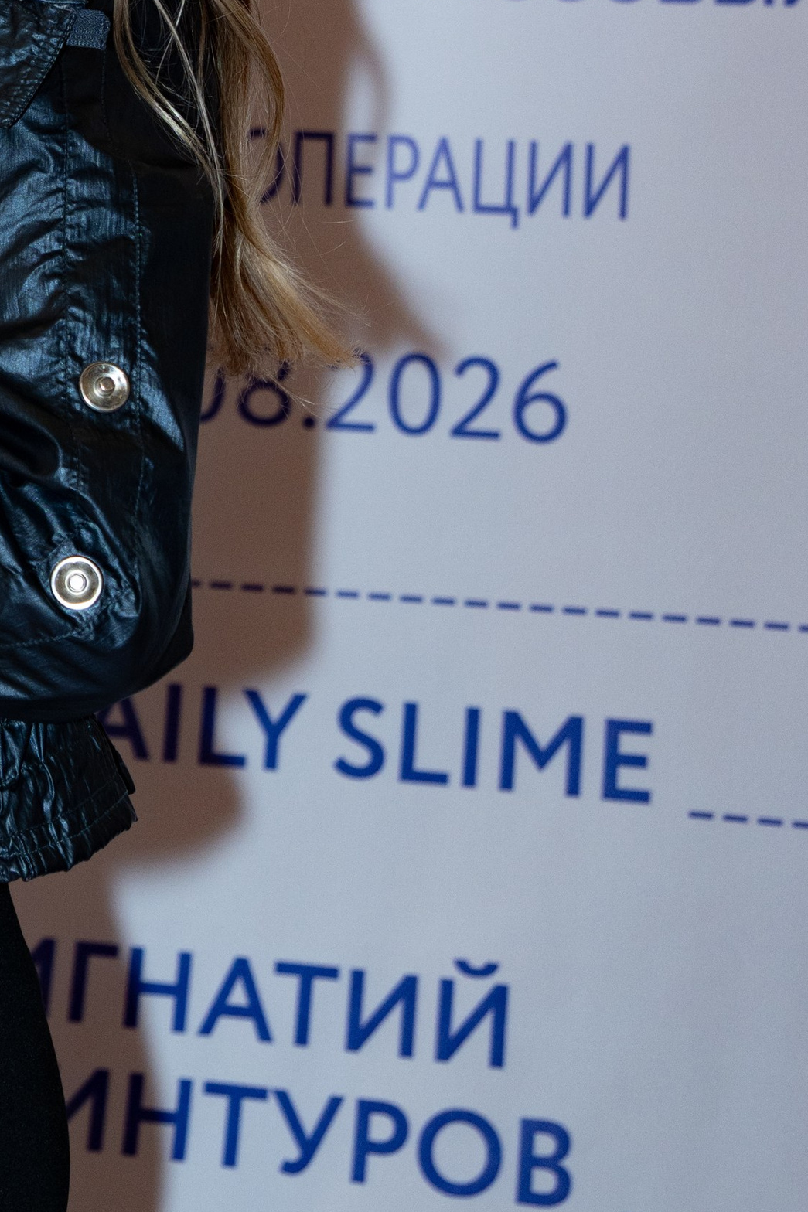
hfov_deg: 8.6
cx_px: -161
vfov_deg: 12.8
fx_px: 5320
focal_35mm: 158
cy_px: -43
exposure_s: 1/320
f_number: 3.5
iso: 400
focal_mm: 43
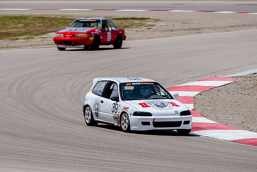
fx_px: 2863
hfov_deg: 5.1
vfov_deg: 3.4
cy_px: 98
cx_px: 112
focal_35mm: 401
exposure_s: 1/320
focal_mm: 270
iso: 31
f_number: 5.6
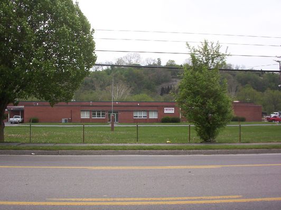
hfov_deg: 47.9
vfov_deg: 36.8
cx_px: 140
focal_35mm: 39
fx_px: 317
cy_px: 105
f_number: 4.5
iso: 100
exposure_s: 1/482
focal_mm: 6
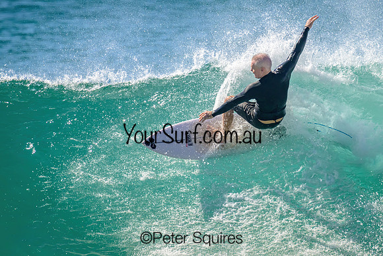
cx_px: 219
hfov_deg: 2.0
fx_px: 10737
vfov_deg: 1.4
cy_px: 95
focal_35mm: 1009
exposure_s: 1/2000
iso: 720
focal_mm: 800
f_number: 11
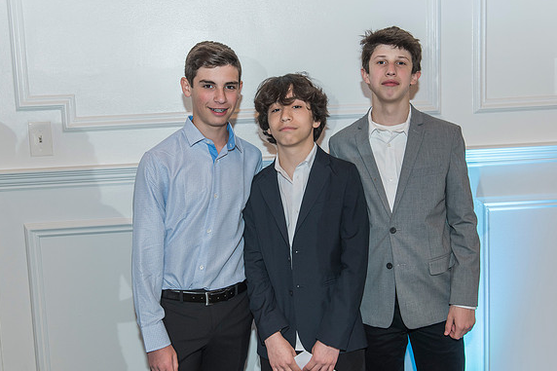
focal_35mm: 43
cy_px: 174
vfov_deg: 31.2
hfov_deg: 45.4
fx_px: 665
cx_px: 262
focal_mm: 40
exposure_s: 1/125
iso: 800
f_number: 4
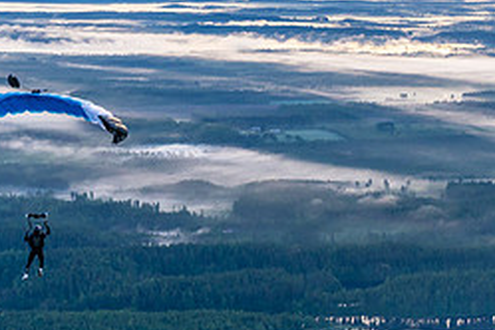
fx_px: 1705
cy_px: 198
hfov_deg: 16.4
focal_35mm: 124
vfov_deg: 11.1
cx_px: 379
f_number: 4.5
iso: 1000
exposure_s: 1/2000
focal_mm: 46
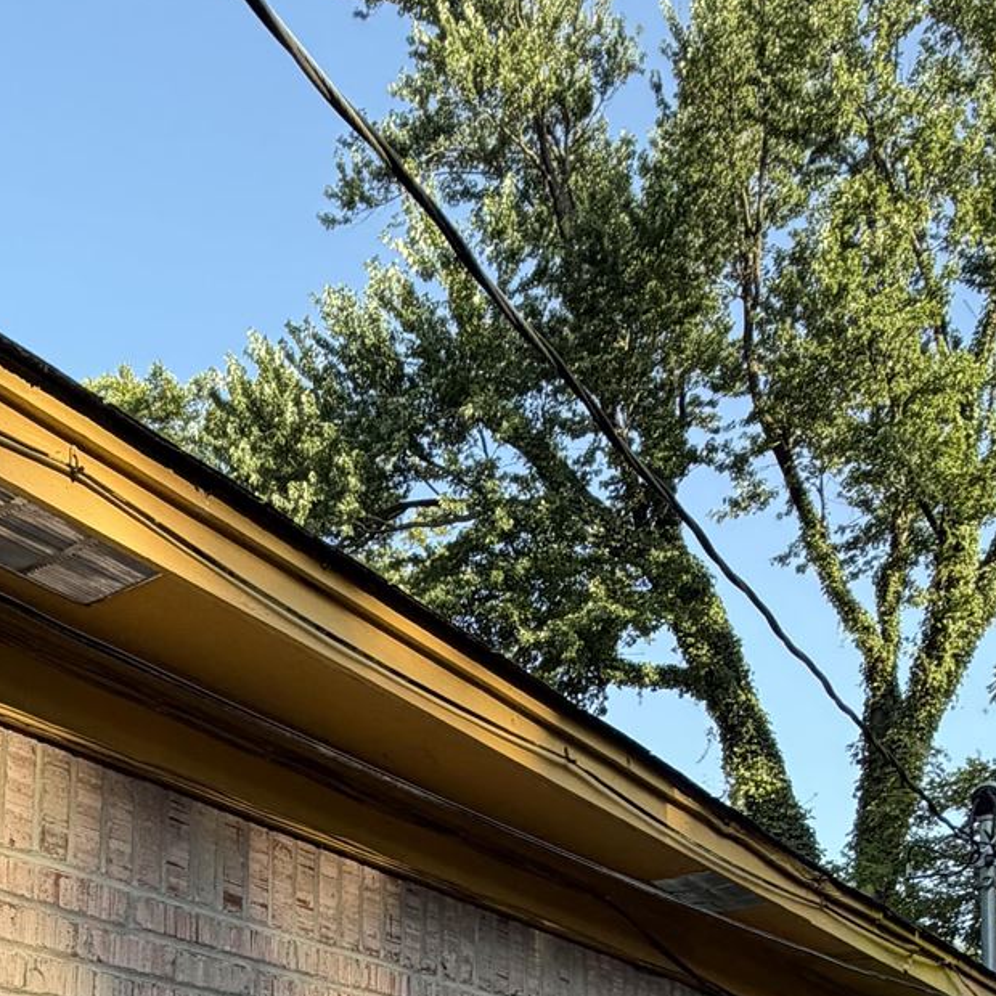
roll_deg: -0.5
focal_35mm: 46
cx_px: 292
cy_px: 1136
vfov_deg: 31.8
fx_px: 1497
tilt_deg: +6.4
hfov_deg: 36.2
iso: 64
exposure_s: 1/439
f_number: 2.2
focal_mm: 2.22
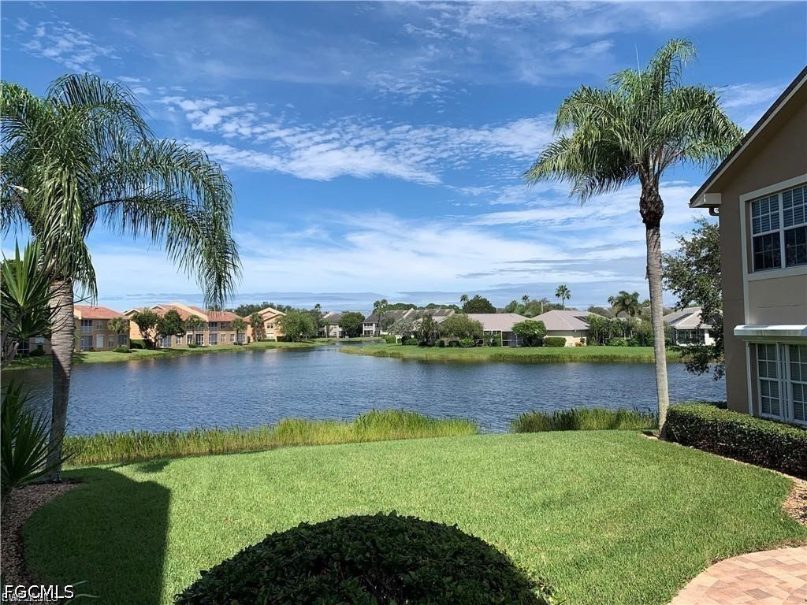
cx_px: 404
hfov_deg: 67.3
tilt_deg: +1.9
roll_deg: +1.2
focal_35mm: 26
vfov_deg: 53.1
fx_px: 606
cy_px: 302
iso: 25
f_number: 1.8
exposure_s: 1/2915
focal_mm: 4.25
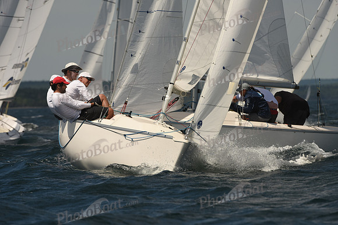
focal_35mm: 400
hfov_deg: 5.2
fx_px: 3756
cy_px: 112
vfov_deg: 3.4
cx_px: 169
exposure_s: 1/1000
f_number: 8
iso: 250
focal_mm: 400
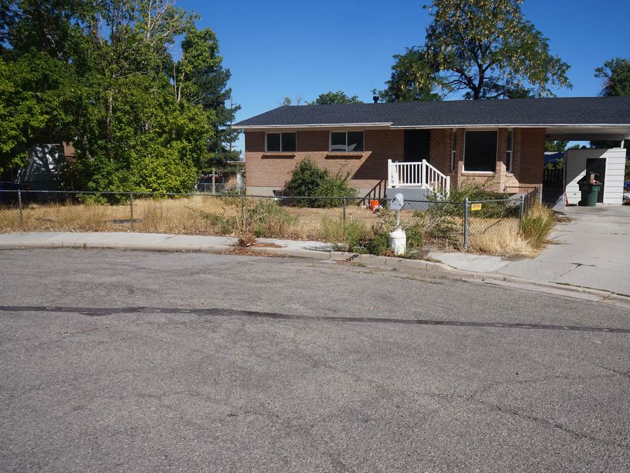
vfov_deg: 51.4
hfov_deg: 64.9
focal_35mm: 27
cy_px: 245
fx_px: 491
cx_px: 365
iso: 100
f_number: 13
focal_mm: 16
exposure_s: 1/125
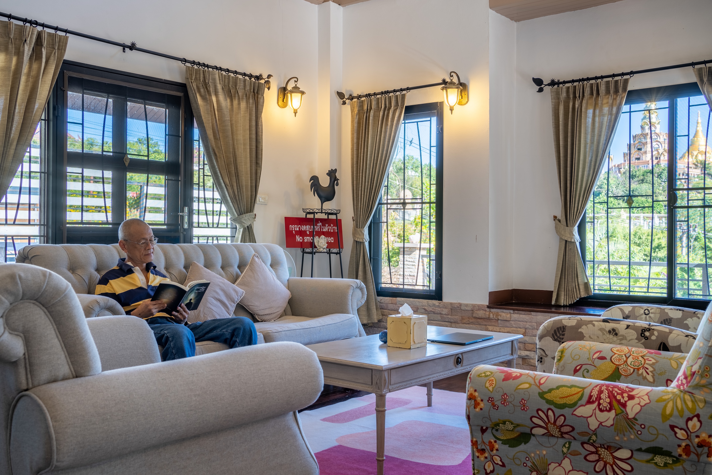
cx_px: 356
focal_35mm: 35
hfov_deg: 54.4
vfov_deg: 37.8
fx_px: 692
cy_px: 238
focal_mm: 35
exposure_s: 1/160
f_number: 8
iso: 100
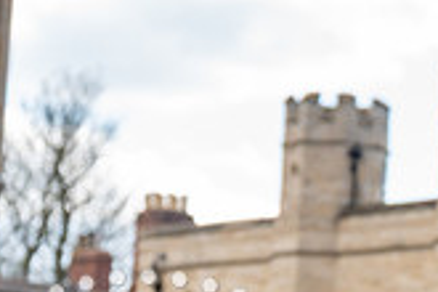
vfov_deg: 4.3
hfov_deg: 6.5
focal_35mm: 317
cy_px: 384
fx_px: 3857
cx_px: 560
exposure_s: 1/1000
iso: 500
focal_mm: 90
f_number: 5
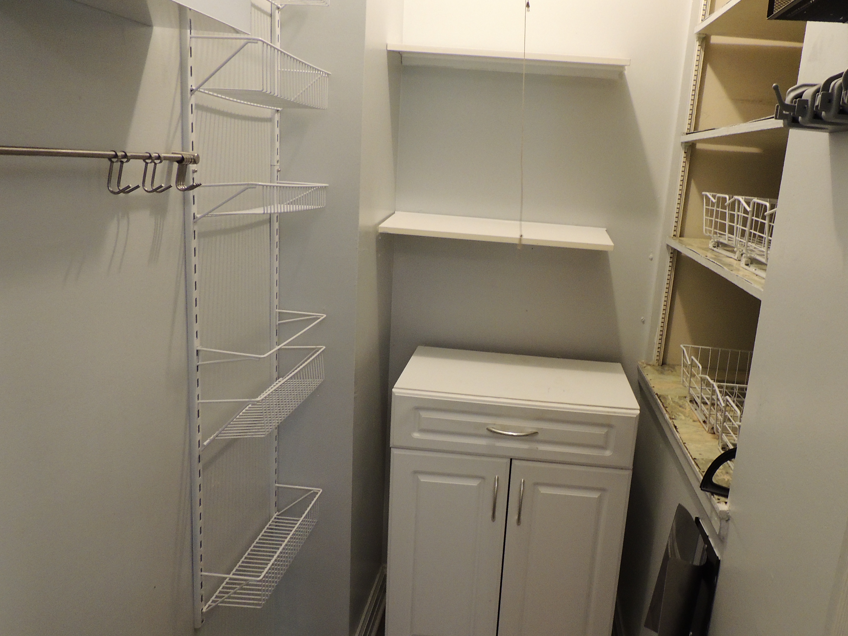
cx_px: 489
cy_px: 351
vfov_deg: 48.1
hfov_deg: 61.4
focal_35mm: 29
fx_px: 710
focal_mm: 4.3
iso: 400
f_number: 3
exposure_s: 1/20
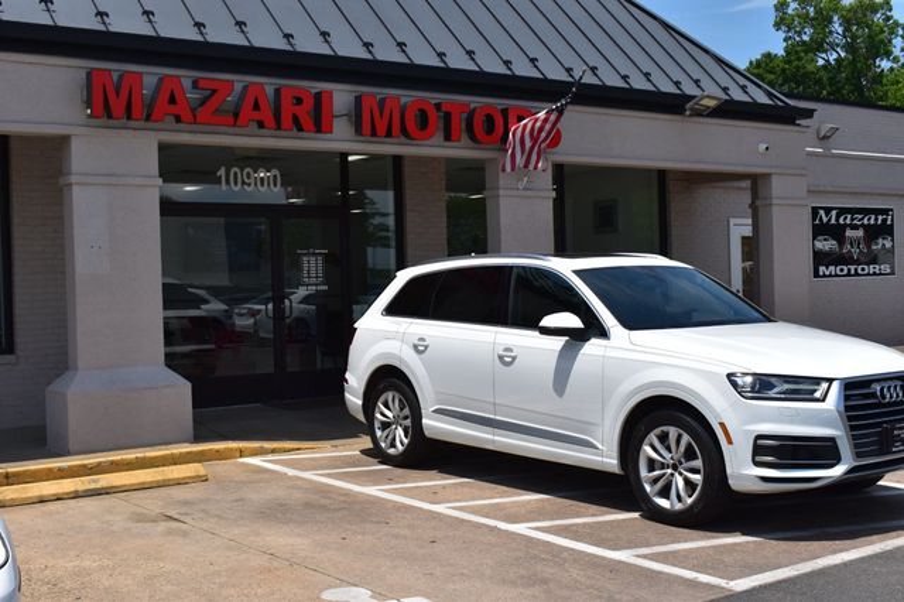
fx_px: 1167
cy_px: 301
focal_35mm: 46
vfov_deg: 28.9
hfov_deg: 42.3
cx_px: 452
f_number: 11
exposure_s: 1/500
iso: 200
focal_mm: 31
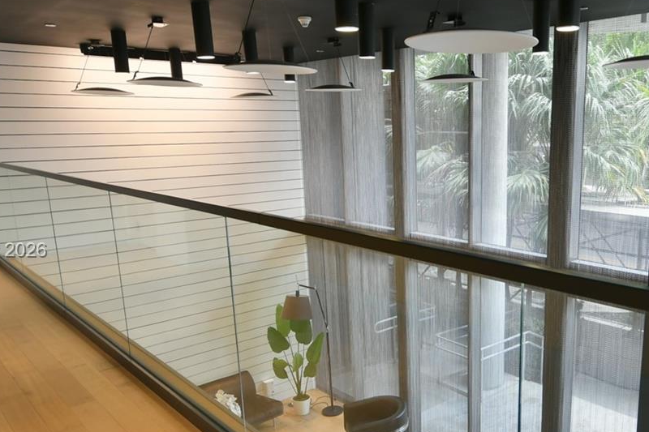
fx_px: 595
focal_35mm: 33
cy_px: 251
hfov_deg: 55.8
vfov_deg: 39.8
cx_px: 443
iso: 320
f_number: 4.2
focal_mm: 11
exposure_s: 1/15
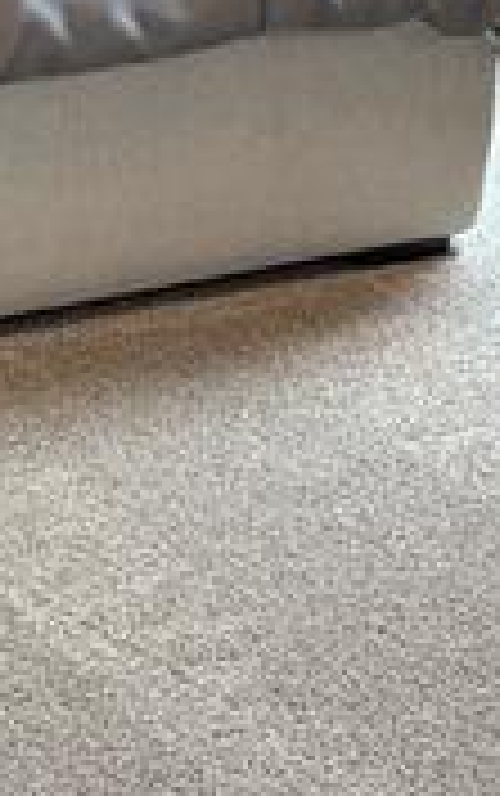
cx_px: -664
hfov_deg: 8.6
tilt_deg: -15.6
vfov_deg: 14.7
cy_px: 31
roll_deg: +1.4
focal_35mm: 140
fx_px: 3045
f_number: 1.6
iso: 80
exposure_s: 1/60
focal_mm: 5.96
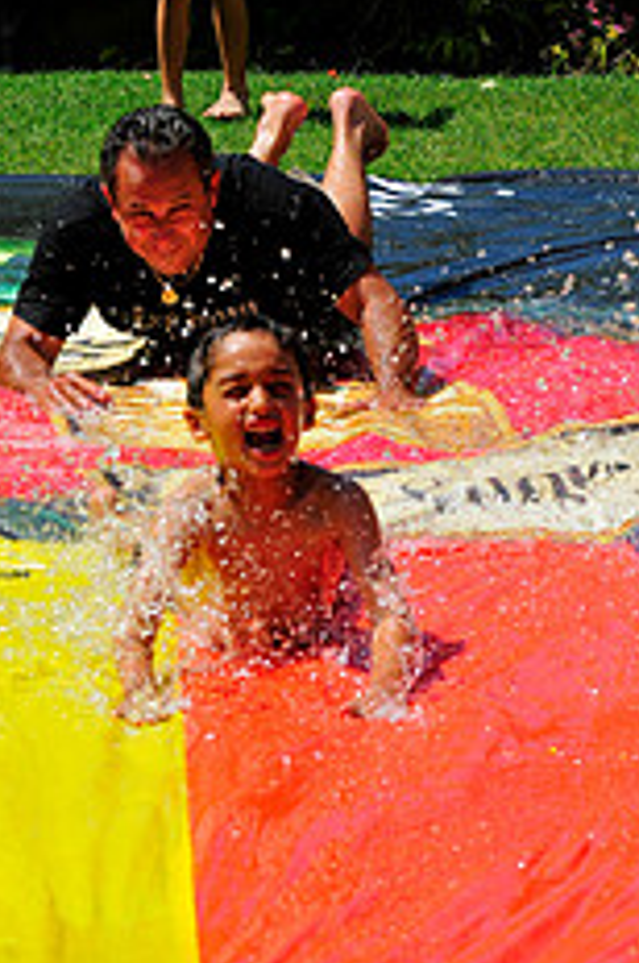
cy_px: 544
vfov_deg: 10.1
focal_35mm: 204
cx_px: 309
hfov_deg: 6.7
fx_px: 5447
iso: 200
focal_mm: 70
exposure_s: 1/640
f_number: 7.1
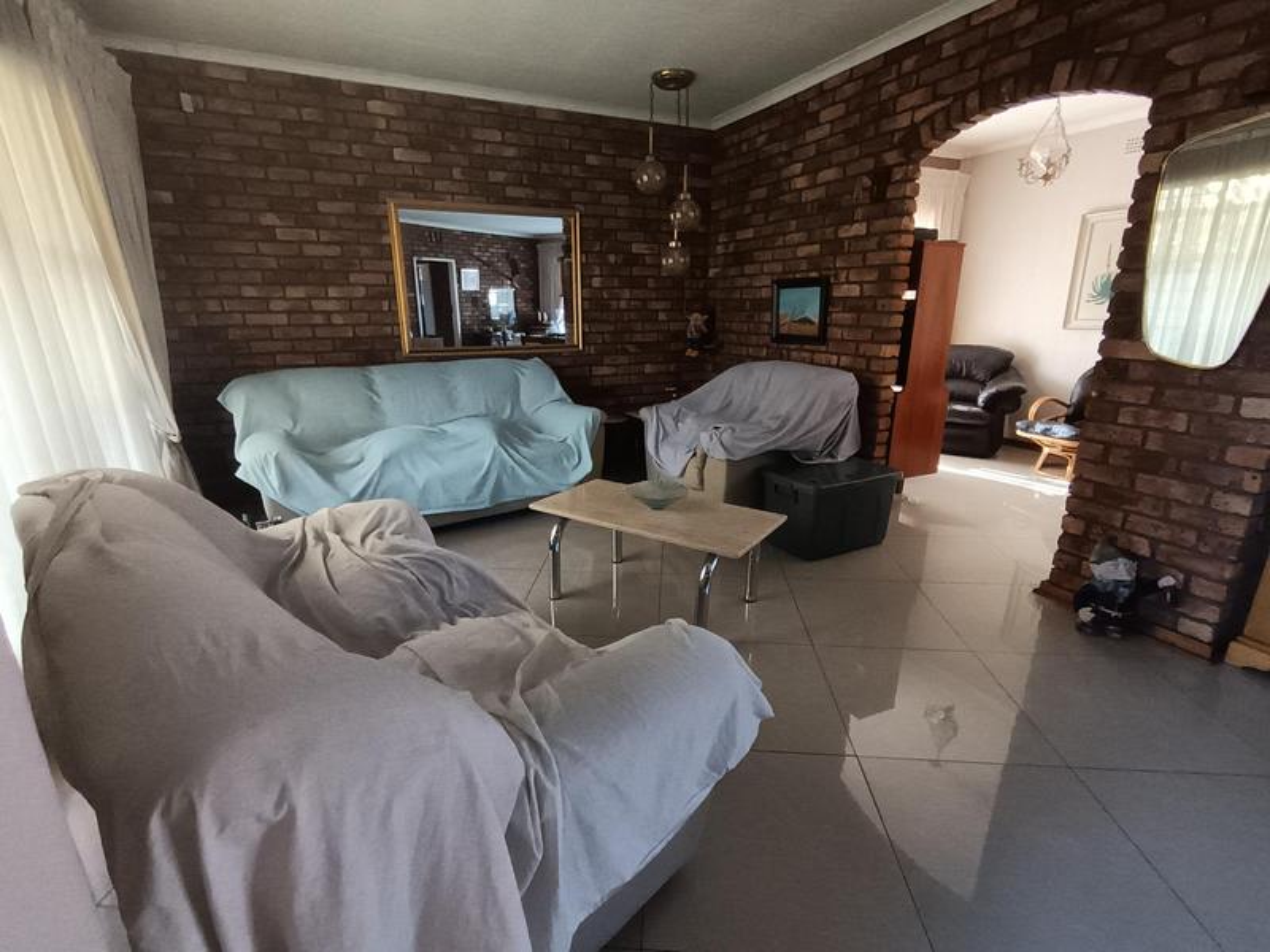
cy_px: 476
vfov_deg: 74.7
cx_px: 635
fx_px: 624
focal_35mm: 17
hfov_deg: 91.0
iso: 858
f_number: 2.2
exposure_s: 1/33.3
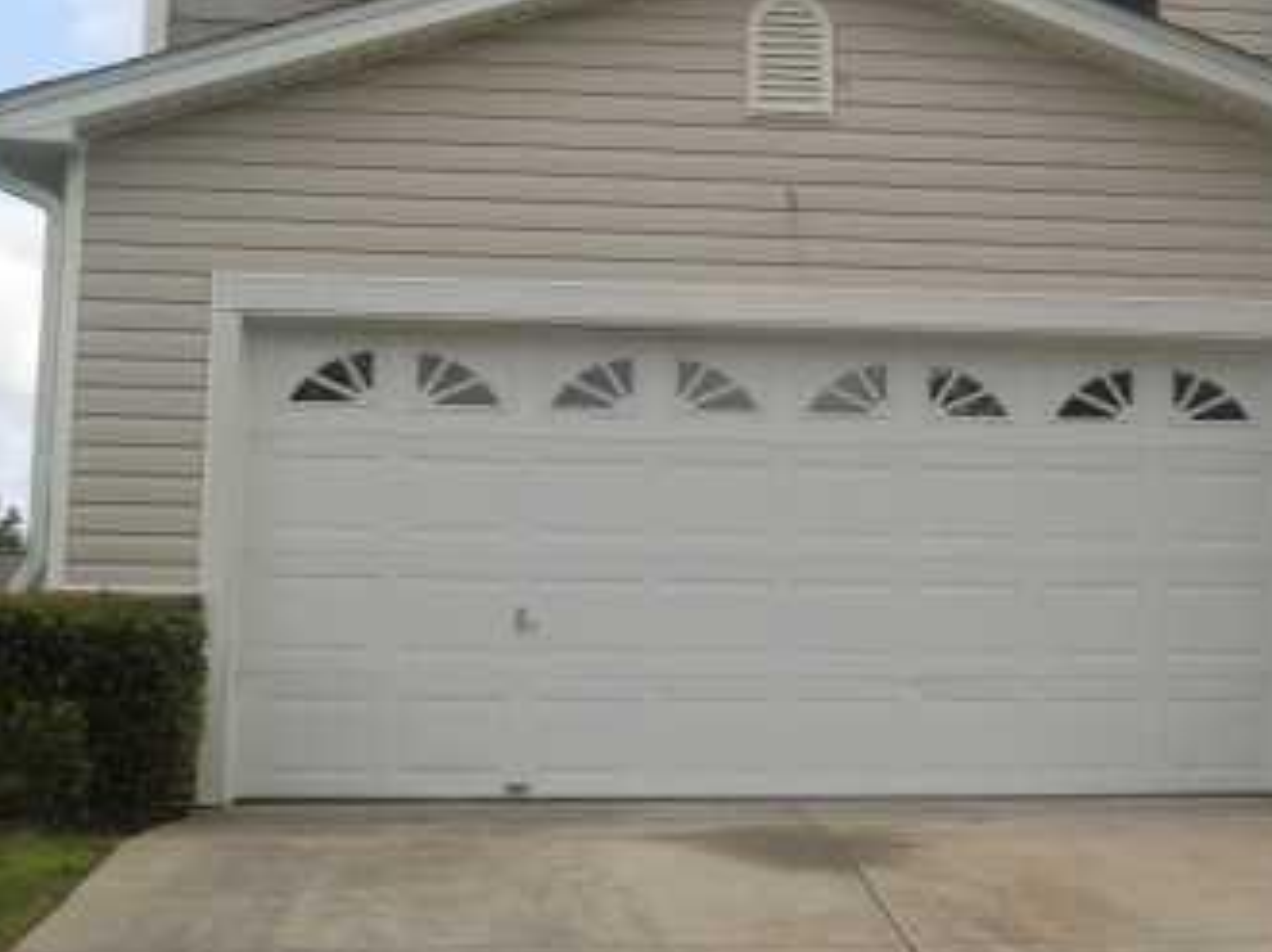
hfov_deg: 28.8
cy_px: 301
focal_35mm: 66
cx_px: 1014
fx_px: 2423
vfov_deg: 22.1
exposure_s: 1/400
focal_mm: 6.1
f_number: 3.6
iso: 64
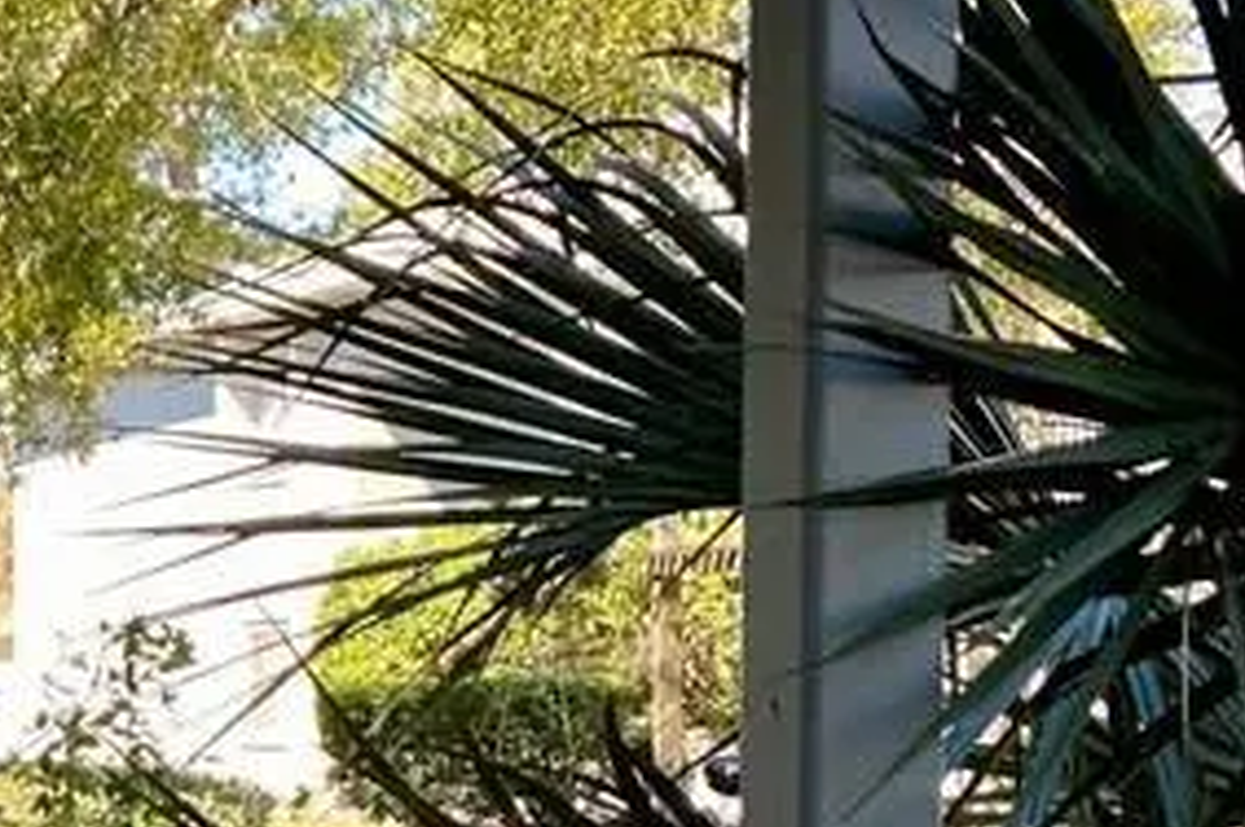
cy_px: 1144
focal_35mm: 98
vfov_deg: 13.3
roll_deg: +0.0
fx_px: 3385
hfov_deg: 17.9
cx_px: -796
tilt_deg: -3.0
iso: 32
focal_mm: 4.25
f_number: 1.8
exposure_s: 1/188
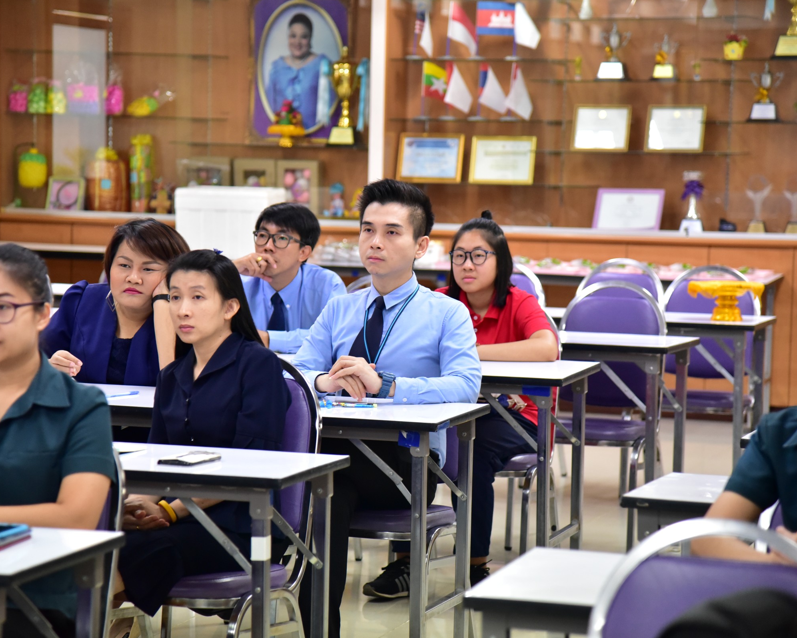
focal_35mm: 119
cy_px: 320
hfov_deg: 16.2
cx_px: 357
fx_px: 2807
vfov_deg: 13.0
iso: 3200
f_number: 4
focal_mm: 105
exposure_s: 1/180
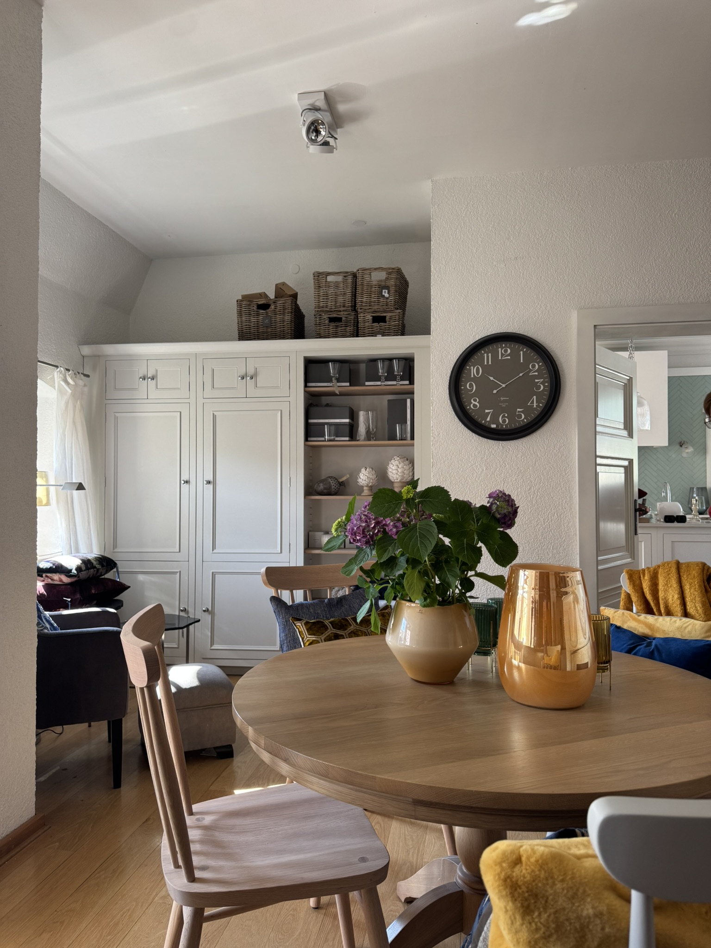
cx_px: 356
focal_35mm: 24
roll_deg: +0.8
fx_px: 657
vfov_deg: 71.6
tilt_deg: +1.3
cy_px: 474
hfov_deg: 56.8
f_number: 1.78
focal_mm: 6.76
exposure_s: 1/121
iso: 125
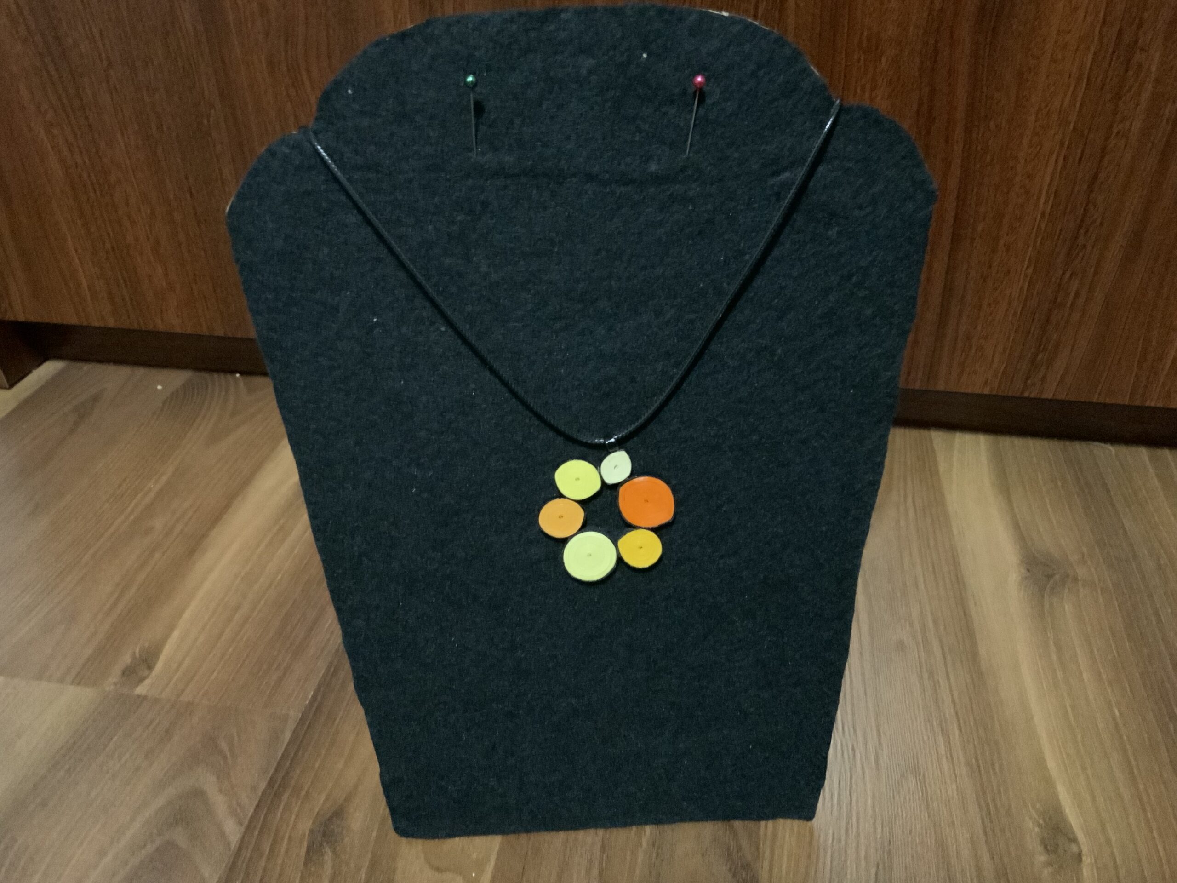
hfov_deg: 61.7
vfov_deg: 48.2
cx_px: 588
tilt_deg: -33.5
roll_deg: +0.2
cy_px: 442
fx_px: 986
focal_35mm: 29
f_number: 1.8
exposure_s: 1/17
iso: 800
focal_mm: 3
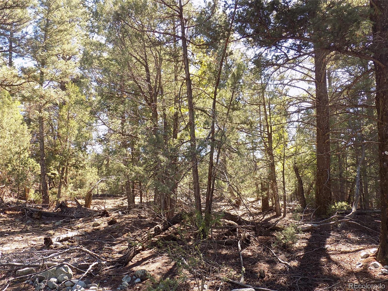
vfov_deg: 46.8
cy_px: 146
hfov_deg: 60.0
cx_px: 194
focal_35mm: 30
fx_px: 336
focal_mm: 5.3
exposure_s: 1/100
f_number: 3.3
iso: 80
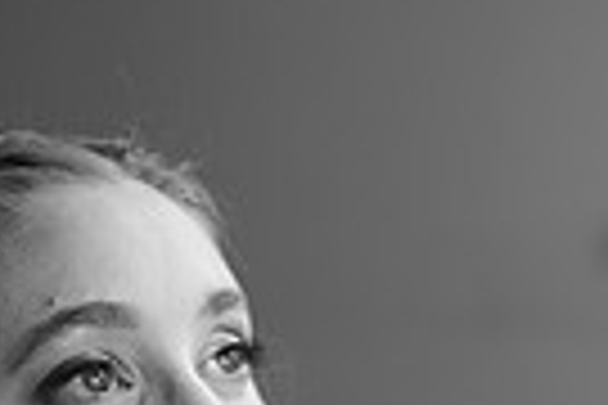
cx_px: 473
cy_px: 479
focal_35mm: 193
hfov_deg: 10.6
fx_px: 3259
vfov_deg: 7.1
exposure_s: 1/200
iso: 160
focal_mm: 45
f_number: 1.8
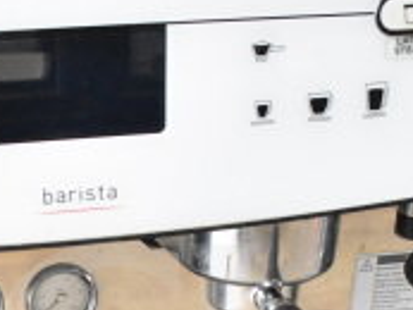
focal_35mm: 112
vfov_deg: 12.7
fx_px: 1337
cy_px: 433
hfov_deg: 17.3
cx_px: 43
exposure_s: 1/100
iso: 6400
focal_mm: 22
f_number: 5
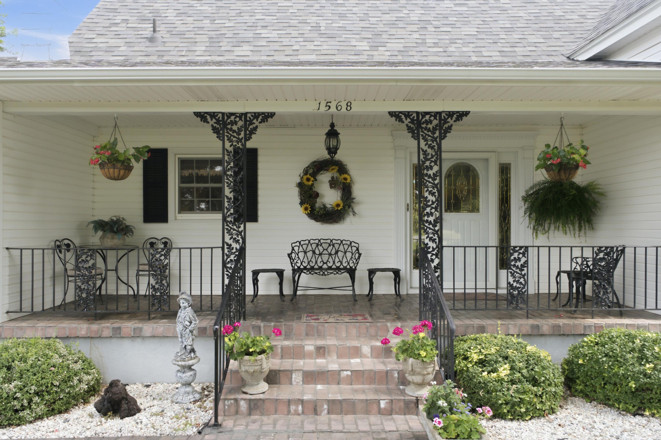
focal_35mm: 27
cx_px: 330
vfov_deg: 47.9
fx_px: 496
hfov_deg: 67.4
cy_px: 220
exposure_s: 1/60
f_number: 9
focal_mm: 18
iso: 320
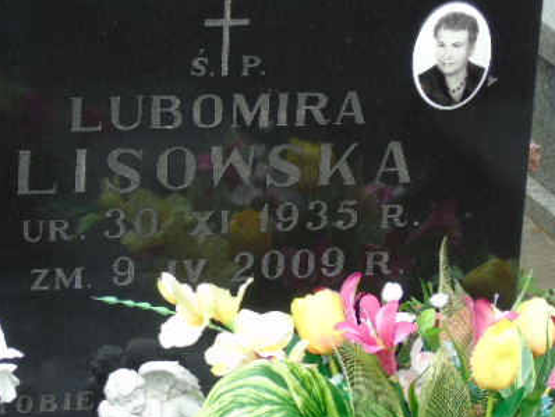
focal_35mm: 151
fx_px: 2422
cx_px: 220
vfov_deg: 9.8
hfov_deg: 13.1
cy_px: 266
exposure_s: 1/200
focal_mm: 17
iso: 80
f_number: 4.3
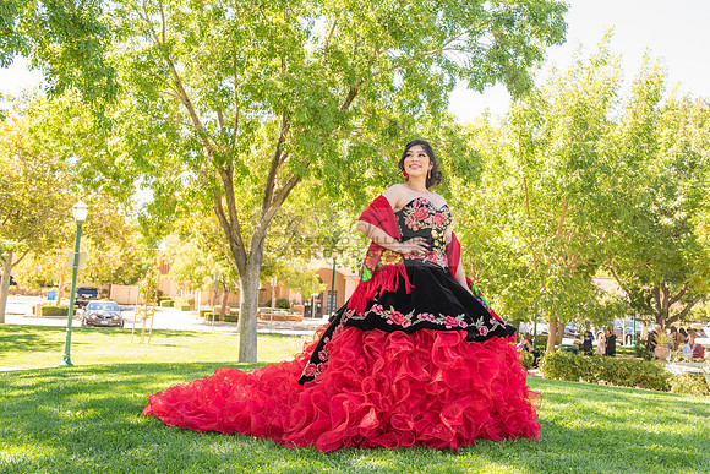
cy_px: 205
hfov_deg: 47.2
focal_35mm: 41
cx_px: 416
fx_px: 809
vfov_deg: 32.6
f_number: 6.3
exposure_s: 1/200
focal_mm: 35
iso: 500
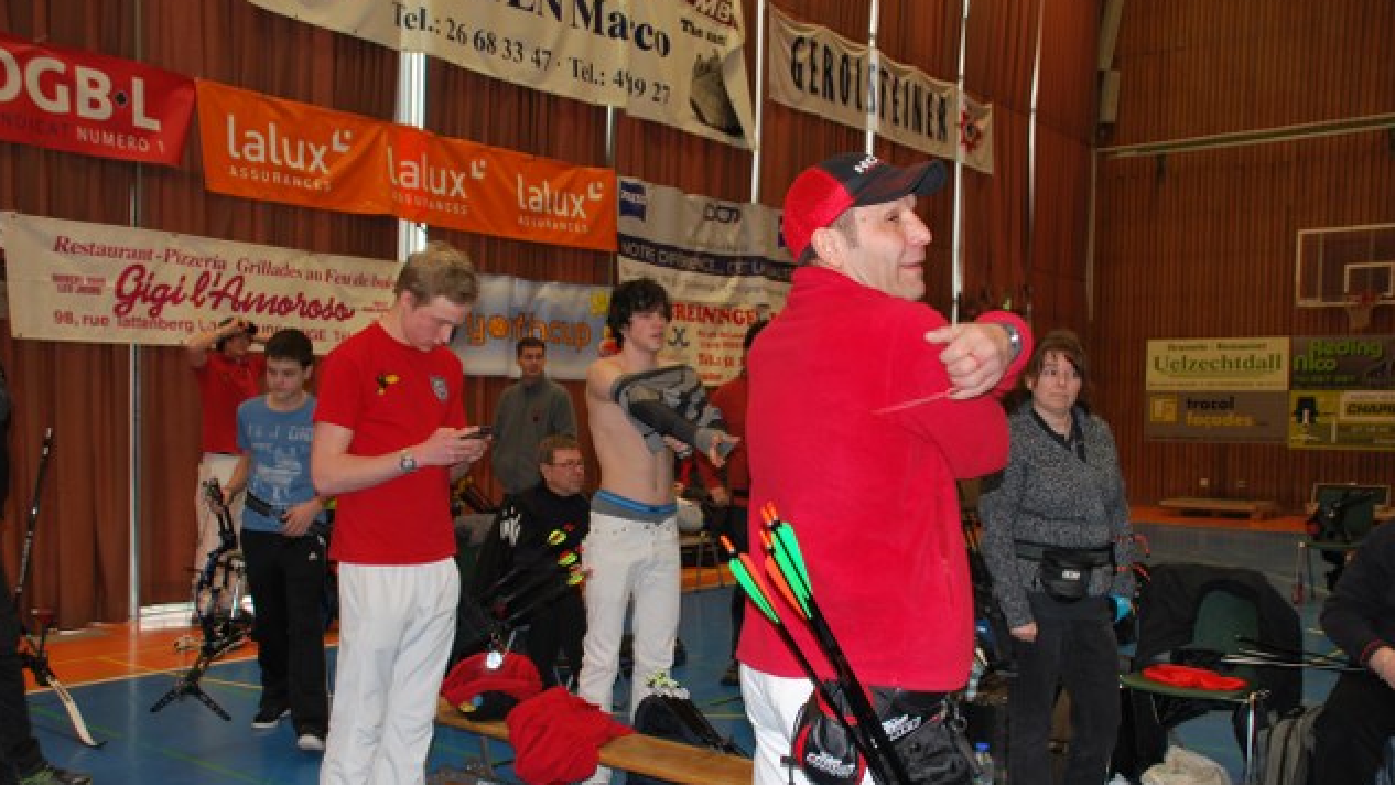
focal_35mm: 35
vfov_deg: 33.6
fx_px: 1295
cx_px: 692
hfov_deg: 56.6
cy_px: 456
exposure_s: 1/60
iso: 200
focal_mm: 22
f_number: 3.8
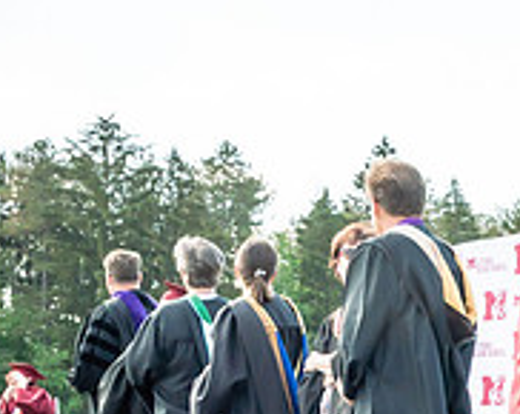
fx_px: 1368
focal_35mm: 89
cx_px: 604
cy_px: 411
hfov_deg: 20.3
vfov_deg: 16.9
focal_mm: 17
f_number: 7.1
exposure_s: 1/500
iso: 200
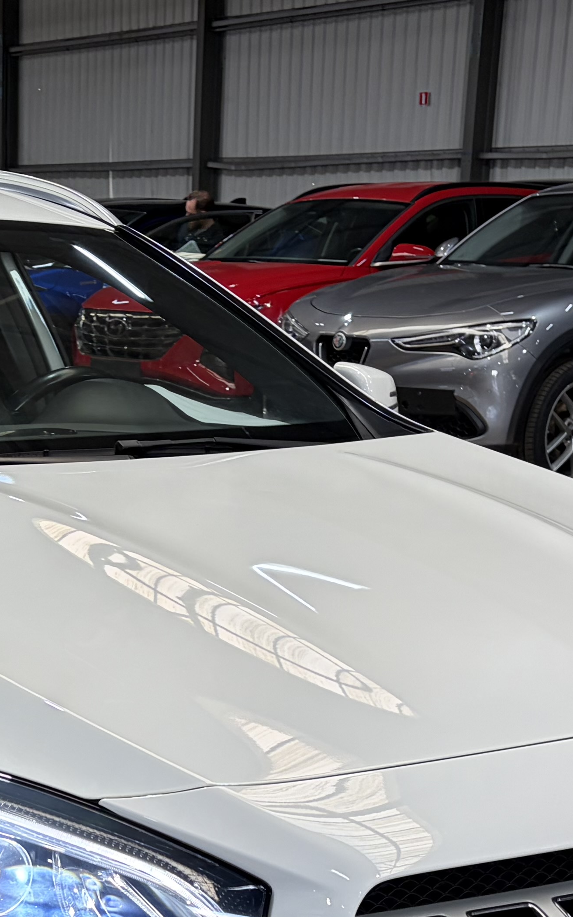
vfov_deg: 26.6
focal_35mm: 75
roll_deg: -1.2
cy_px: 822
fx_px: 1874
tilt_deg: -16.6
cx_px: 22
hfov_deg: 17.1
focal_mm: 5.96
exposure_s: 1/100
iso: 50
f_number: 1.6
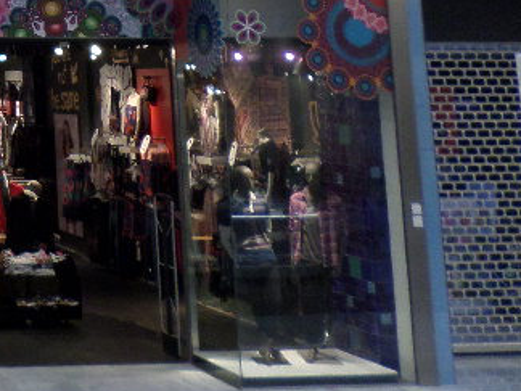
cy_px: -143
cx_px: -220
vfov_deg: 17.3
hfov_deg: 21.4
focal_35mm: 79
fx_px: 1189
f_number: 2.5
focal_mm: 4.5
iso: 120
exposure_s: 1/30
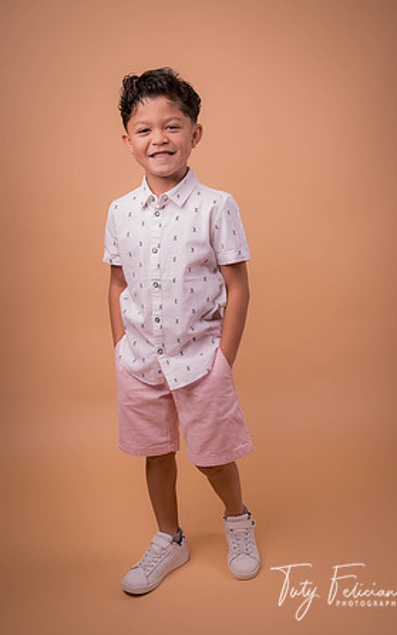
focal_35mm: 36
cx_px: 211
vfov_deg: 54.0
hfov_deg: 35.3
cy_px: 316
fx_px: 623
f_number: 8
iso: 80
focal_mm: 35
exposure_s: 1/160
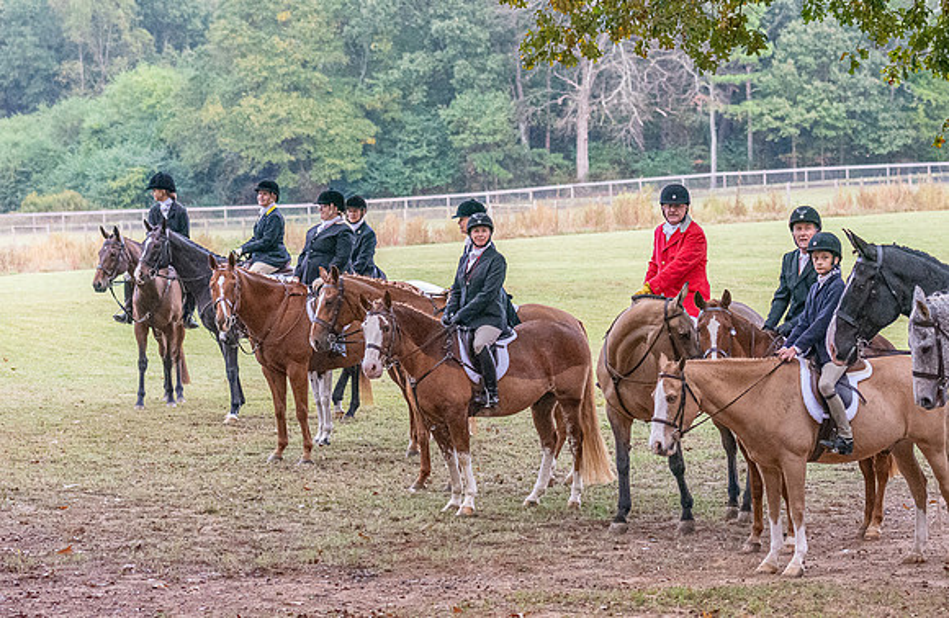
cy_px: 302
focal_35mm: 131
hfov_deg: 15.7
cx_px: 515
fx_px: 3440
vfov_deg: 10.3
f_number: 4
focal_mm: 70
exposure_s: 1/500
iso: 6400
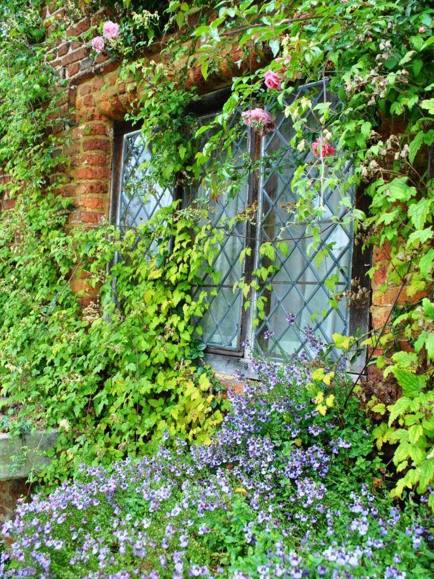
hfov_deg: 46.8
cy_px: 287
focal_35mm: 30
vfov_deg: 60.0
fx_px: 502
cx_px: 215
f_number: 5.6
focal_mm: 18
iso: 200
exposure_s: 1/125
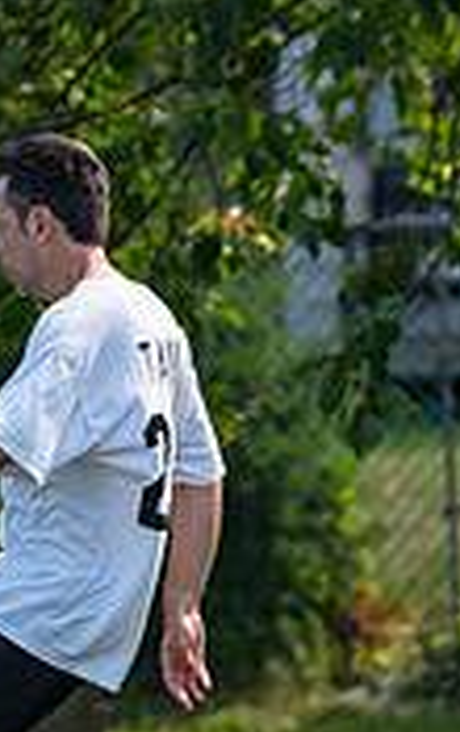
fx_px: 24611
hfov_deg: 1.1
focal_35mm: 1232
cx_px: -706
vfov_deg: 1.7
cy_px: 570
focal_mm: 200
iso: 400
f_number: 3.2
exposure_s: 1/2500
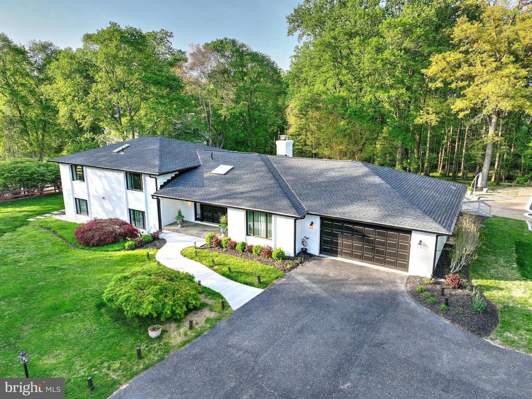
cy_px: 200
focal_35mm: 24
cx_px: 266
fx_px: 369
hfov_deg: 71.6
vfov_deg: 56.8
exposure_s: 1/1000
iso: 240
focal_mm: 12.3
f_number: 2.8
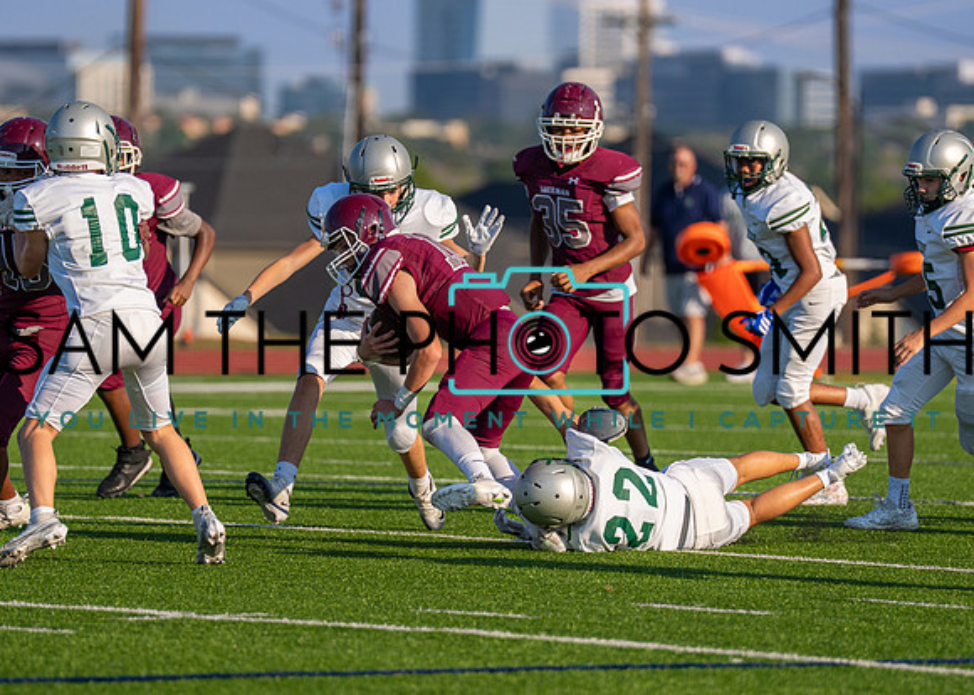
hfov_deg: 6.0
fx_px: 9336
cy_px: 297
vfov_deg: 4.3
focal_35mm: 338
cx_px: 461
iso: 125
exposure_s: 1/3200
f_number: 2.8
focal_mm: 200
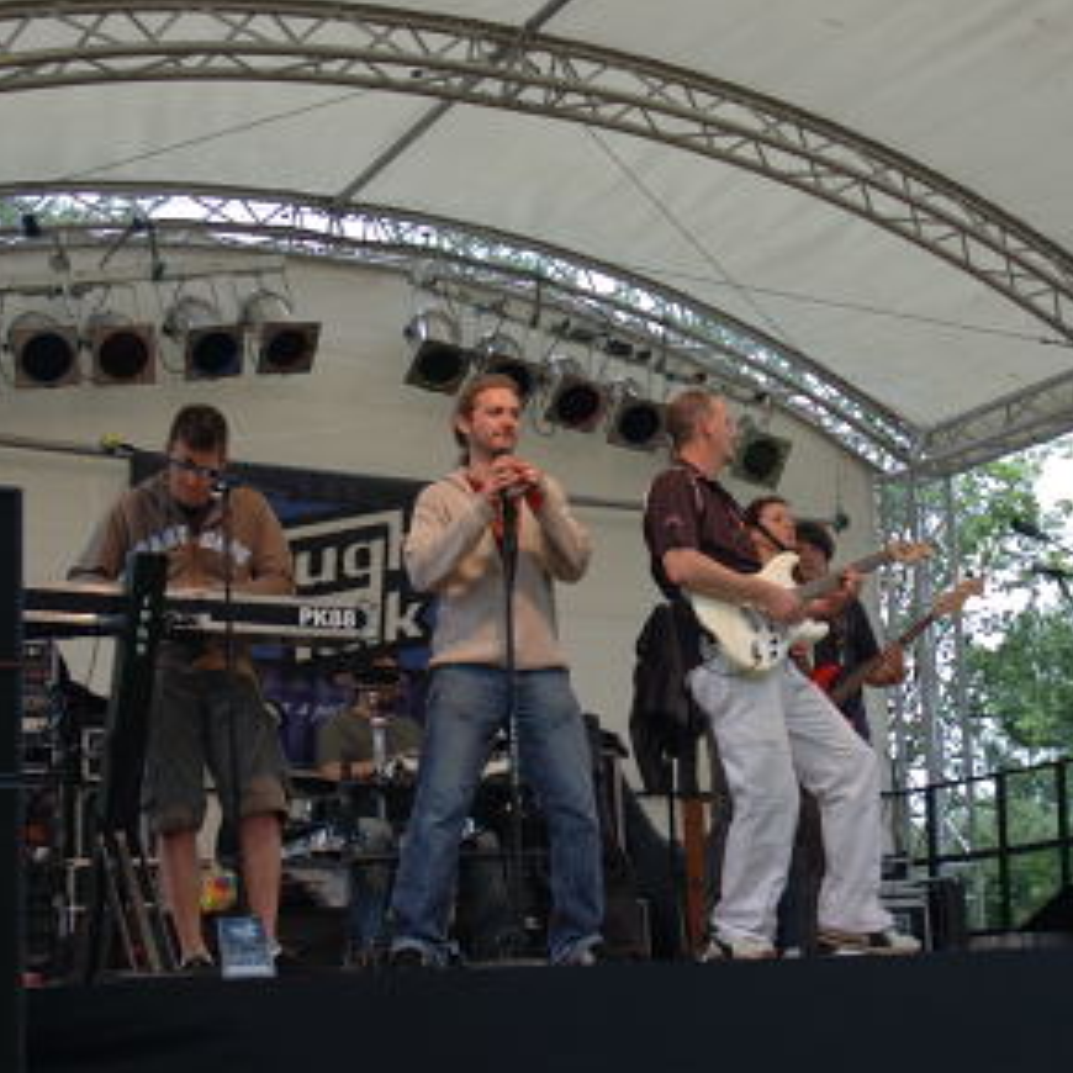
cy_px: 564
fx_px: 2168
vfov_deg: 27.8
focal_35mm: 62
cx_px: 703
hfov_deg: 27.6
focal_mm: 25
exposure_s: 1/60
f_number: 4
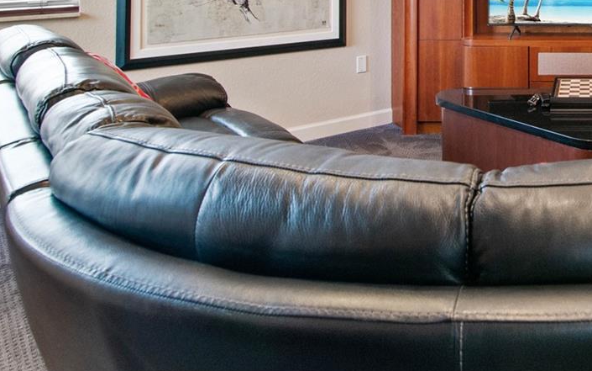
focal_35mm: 37
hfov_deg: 45.0
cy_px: -30
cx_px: 588
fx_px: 597
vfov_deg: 31.0
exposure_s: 1/25
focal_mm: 16
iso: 1000
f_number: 6.3
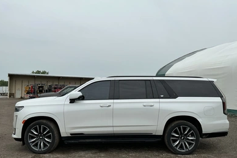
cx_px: 119
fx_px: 198
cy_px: 84
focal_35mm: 30
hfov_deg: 61.9
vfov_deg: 43.6
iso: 25
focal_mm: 3
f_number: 1.8
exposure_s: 1/829
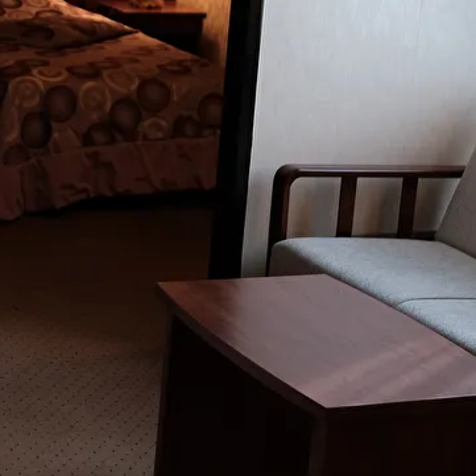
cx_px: -31
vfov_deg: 17.3
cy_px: 120
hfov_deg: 16.9
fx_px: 1556
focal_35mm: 100
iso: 160
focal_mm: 23
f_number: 1.4
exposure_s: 1/85
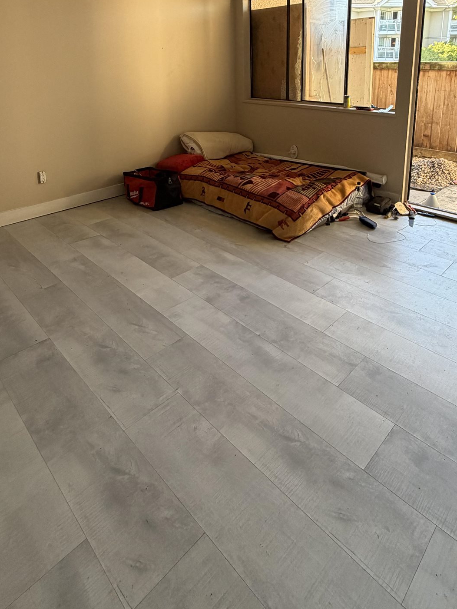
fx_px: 405
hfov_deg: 58.6
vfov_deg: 69.2
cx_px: 263
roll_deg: +0.4
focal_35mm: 23
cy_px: 155
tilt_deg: -12.2
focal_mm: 2.22
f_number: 2.2
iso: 160
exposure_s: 1/121
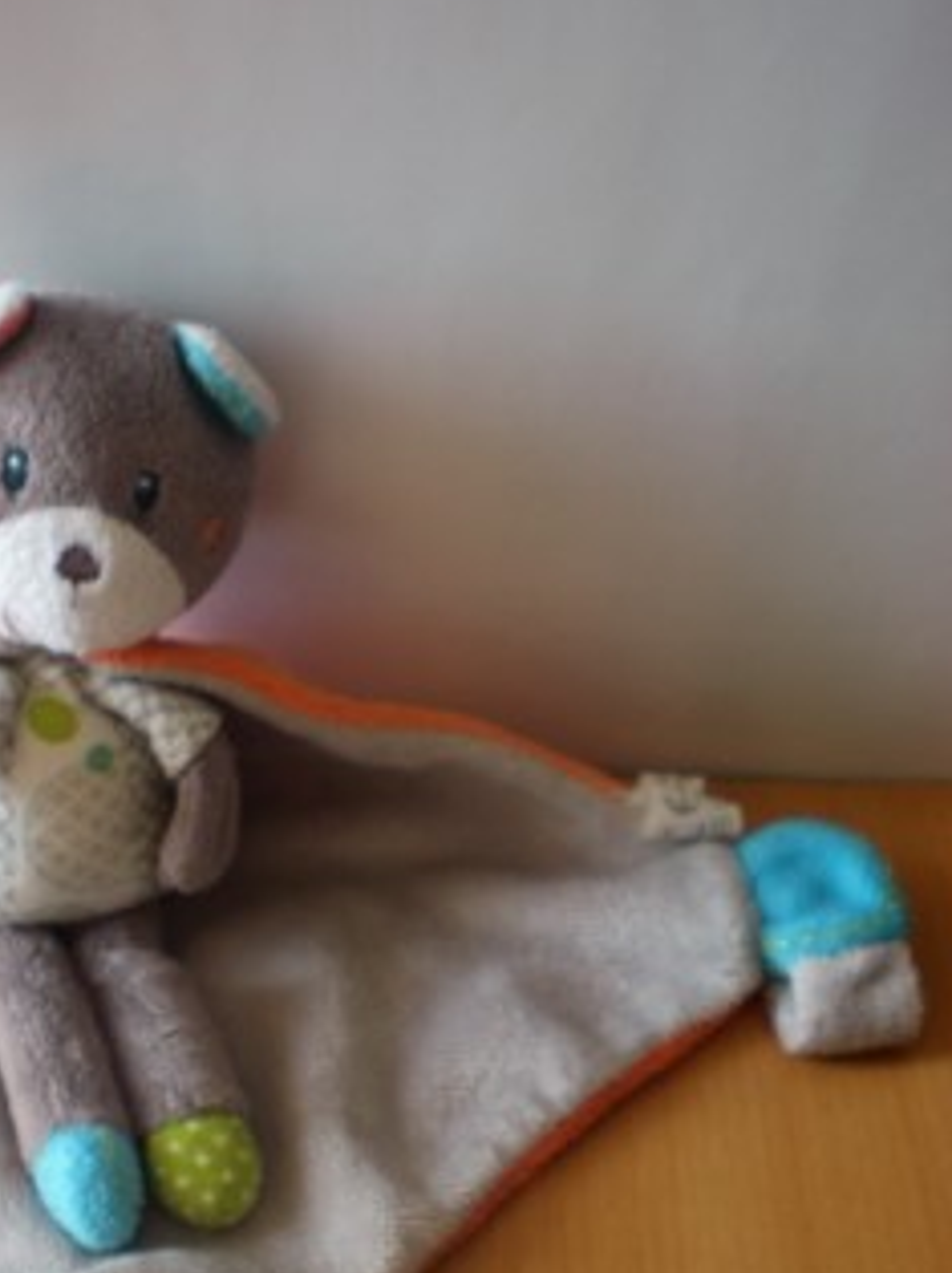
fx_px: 2313
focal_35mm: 63
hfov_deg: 22.9
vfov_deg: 30.5
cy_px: 859
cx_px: 190
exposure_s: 1/59
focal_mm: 6.3
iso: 68
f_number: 3.1
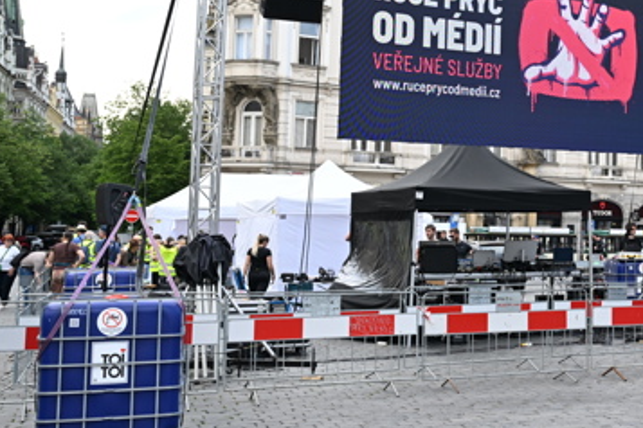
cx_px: 576
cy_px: 131
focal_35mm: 60
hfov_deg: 31.8
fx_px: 1072
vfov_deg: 22.5
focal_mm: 31
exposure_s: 1/640
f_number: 4.5
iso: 400
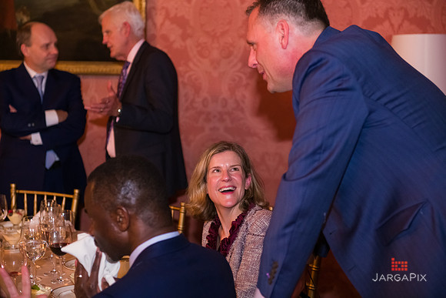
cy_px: 149
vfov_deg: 19.5
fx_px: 867
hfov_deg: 28.8
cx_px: 223
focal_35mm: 70
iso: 3200
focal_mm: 70
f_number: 3.2
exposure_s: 1/100
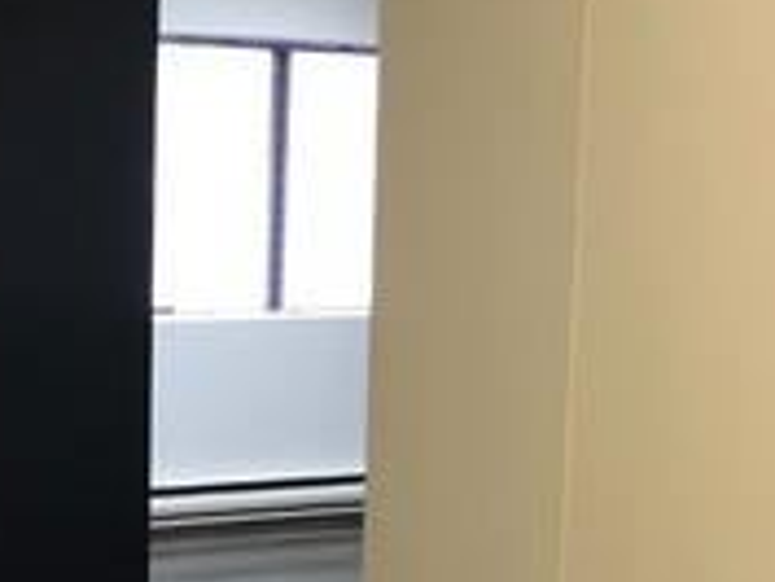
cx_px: 92
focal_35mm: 57
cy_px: 490
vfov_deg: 25.1
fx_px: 1277
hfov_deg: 32.3
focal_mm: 3.99
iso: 32
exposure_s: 1/20
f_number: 1.8
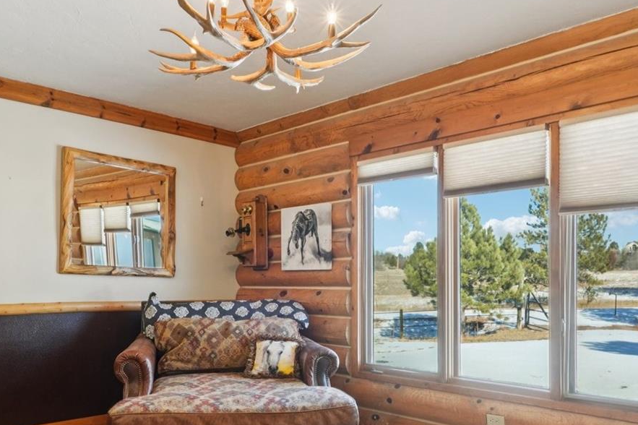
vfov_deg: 43.1
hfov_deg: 62.1
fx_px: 530
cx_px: 309
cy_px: 283
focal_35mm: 30
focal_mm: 11
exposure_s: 1/30
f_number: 8
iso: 250
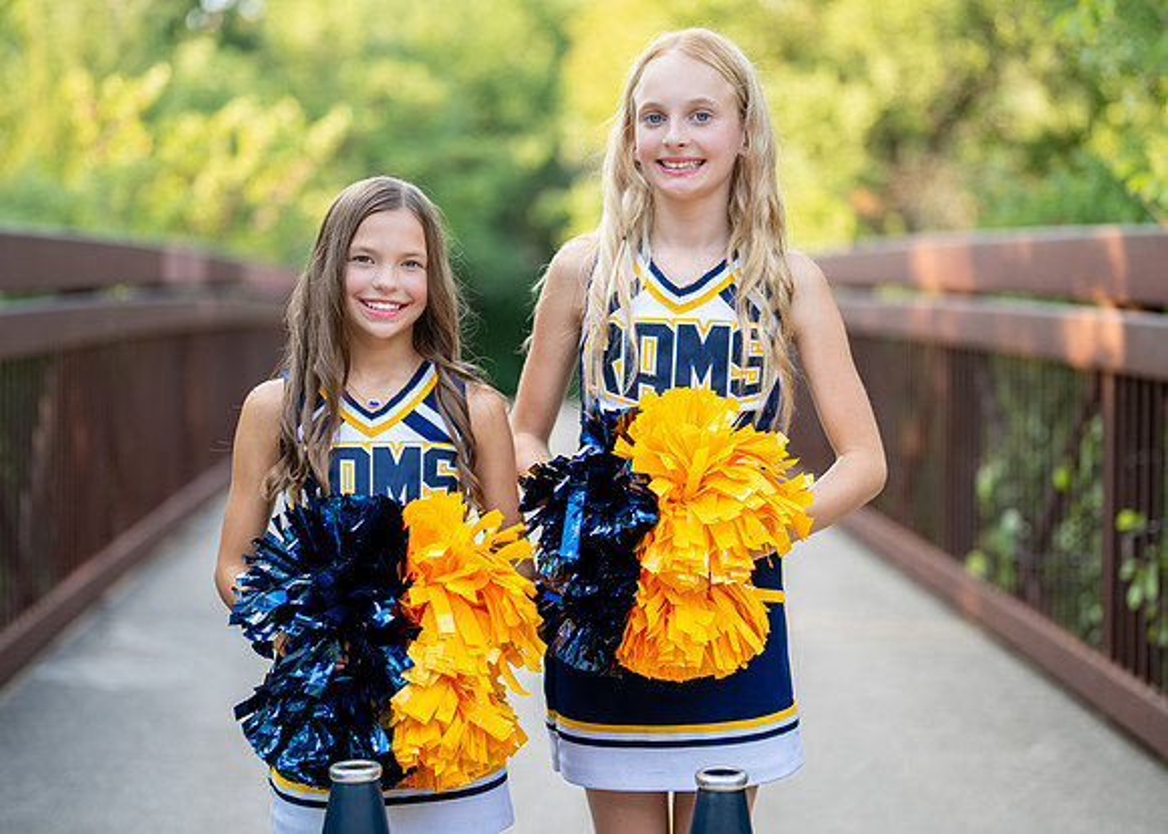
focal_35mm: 67
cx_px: 557
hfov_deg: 29.4
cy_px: 436
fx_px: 2222
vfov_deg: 21.2
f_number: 1.2
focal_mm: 50
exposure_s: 1/500
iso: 100
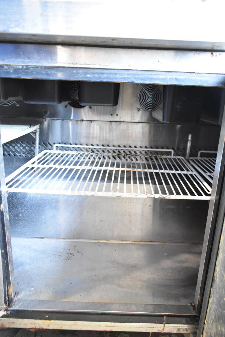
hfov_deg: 48.0
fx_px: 253
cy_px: 168
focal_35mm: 27
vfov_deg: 67.4
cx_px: 112
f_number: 3.5
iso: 3200
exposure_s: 1/30
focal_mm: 18
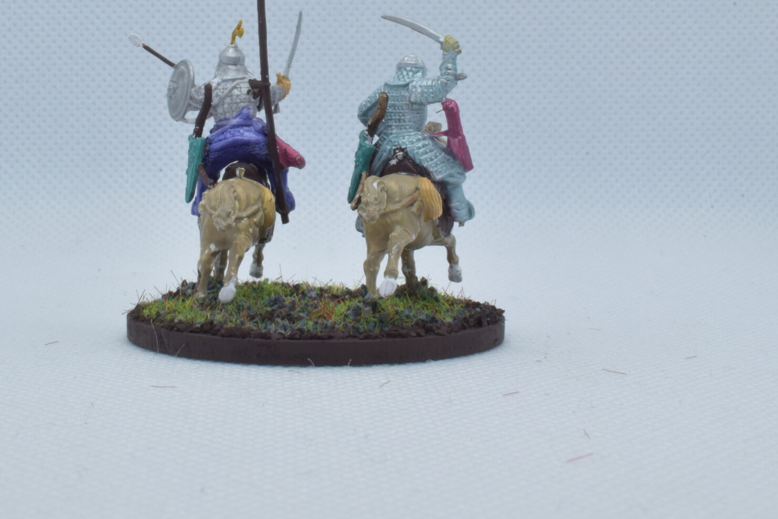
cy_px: 140
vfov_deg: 19.4
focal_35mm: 70
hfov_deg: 28.8
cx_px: 307
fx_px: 1510
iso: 800
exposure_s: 1/60
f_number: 25
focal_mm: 27
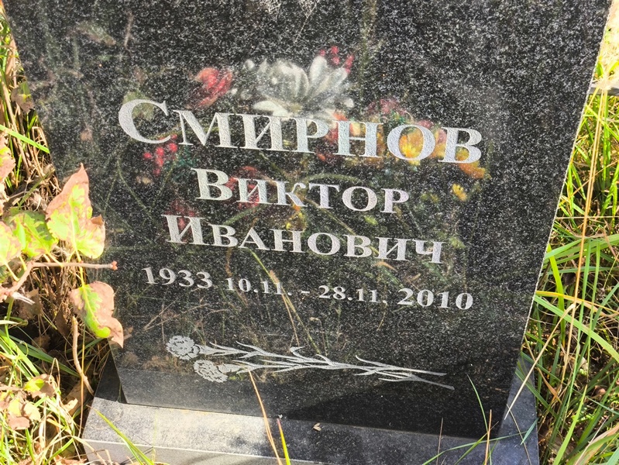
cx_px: 310
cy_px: 232
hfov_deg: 38.2
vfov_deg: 29.1
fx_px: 894
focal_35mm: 50
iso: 50
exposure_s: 1/248
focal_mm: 4.71
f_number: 1.7
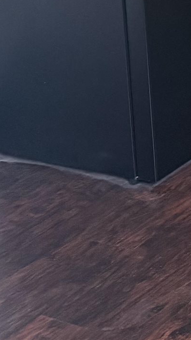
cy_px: -175
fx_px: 1017
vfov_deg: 17.1
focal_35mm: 113
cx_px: 403
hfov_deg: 9.8
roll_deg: +2.2
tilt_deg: -6.6
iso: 400
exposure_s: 1/60
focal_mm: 6.76
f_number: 1.78
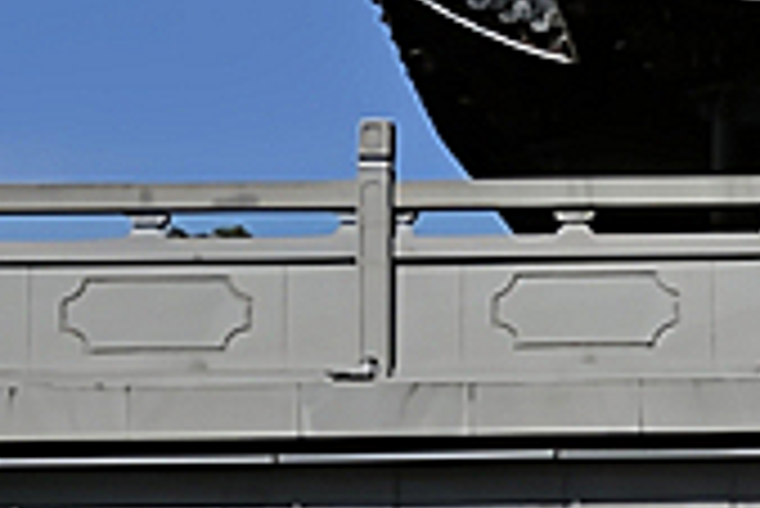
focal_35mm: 170
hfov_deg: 11.2
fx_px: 3592
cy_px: 665
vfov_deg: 8.0
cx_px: 1408
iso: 250
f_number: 8
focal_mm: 24
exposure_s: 1/800
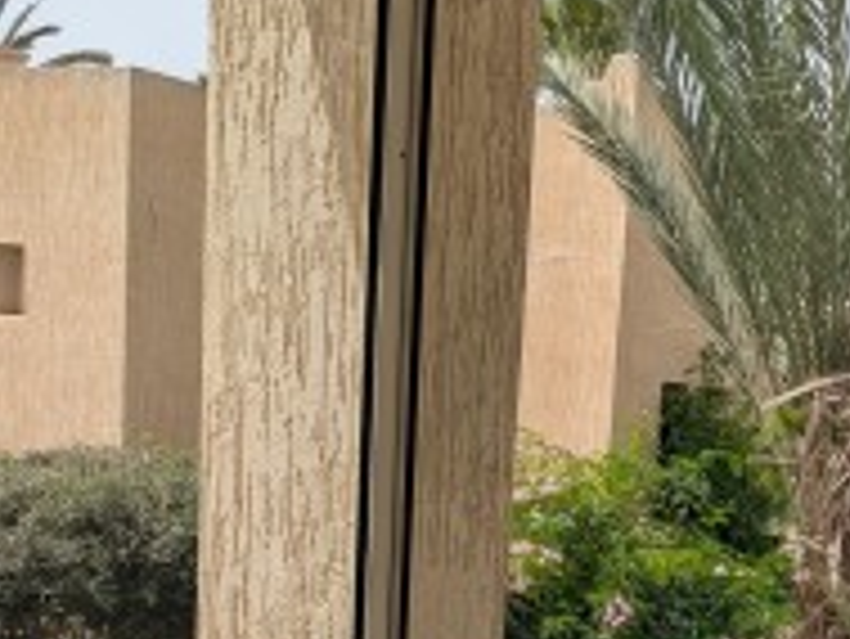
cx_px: 756
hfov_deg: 25.5
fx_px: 1818
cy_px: 819
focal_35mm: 74
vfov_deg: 18.6
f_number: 1.85
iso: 43
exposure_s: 1/2262
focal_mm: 6.81
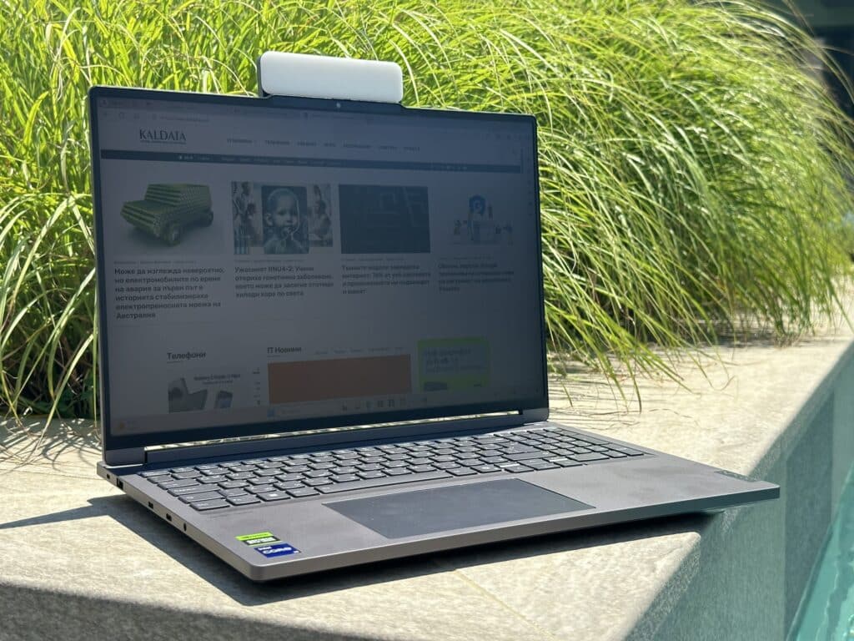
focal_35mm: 48
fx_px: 1184
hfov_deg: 39.7
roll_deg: -0.5
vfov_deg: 30.3
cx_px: 427
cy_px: 320
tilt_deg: -3.9
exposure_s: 1/2252
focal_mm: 6.86
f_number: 1.78
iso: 64
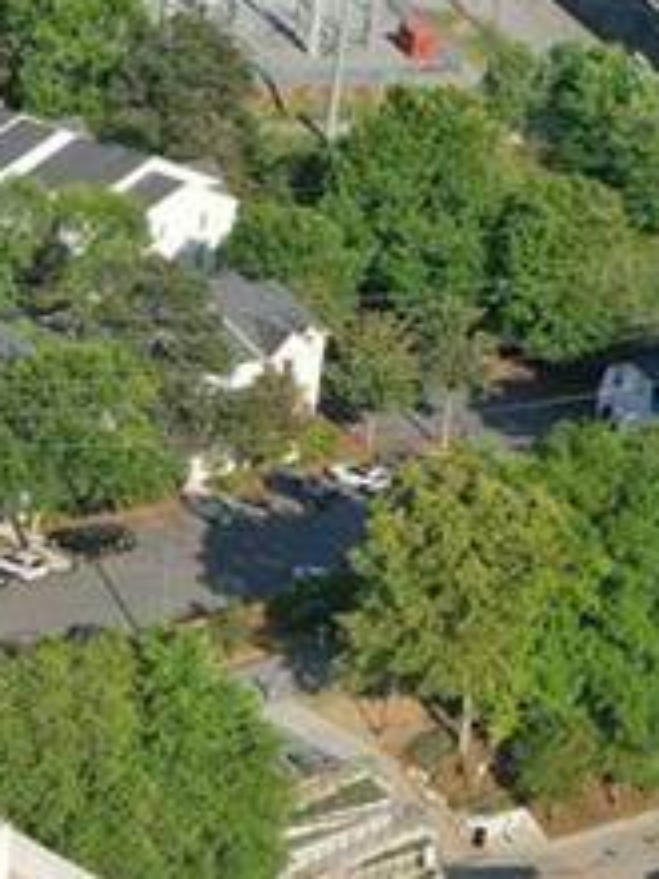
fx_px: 3173
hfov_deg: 10.9
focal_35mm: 125
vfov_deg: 15.4
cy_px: 967
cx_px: -603
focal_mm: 10.26
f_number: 5.6
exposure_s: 1/400
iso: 100
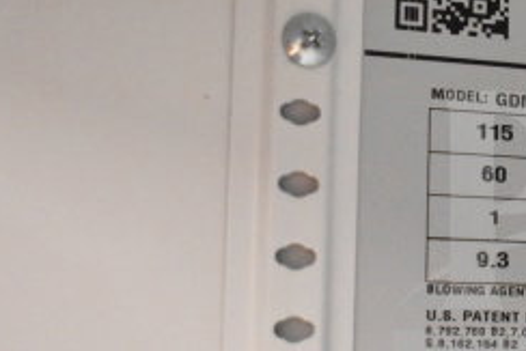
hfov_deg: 18.4
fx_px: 1535
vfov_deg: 13.0
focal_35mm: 105
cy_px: 262
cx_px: 634
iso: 11400
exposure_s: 1/50
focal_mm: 28
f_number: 4.2
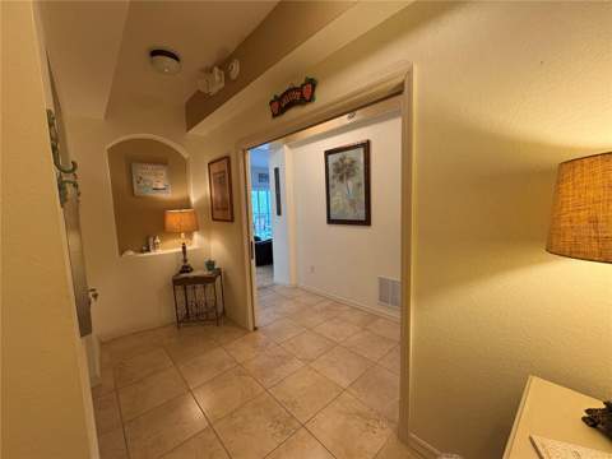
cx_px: 306
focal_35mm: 14
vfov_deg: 85.7
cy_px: 230
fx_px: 248
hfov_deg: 102.1
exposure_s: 1/60
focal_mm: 2.22
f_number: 2.2
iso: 250
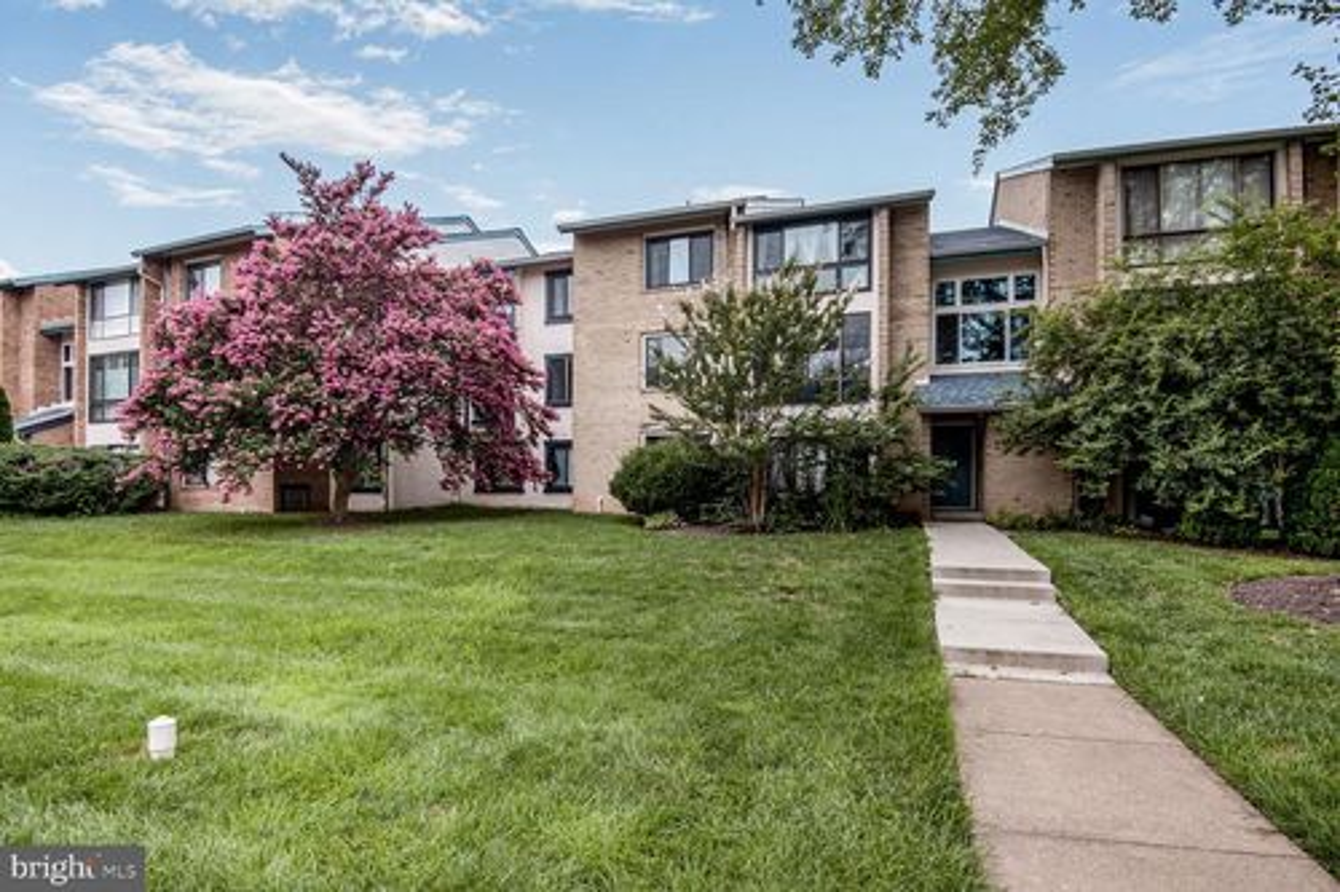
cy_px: 446
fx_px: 595
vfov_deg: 73.7
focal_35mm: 16
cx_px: 670
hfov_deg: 96.8
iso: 200
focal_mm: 16
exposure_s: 1/60
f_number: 8
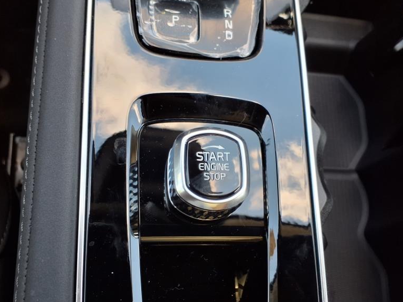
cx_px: 207
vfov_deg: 39.7
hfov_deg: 51.3
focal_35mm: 36
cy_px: 157
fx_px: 419
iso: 64
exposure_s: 1/120
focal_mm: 3.58
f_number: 1.9
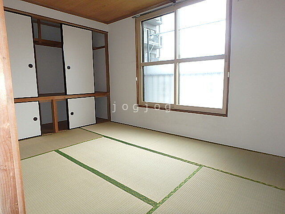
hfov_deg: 79.0
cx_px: 142
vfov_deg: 63.4
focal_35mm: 21
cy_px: 107
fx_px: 173
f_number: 3.5
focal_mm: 3.7
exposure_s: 1/80
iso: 125
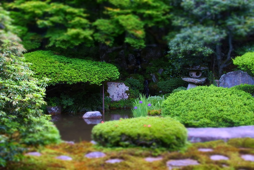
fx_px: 346
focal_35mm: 49
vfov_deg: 27.6
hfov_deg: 40.3
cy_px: 85
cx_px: 127
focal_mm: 18.5
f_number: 3.5
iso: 200
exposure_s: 1/160
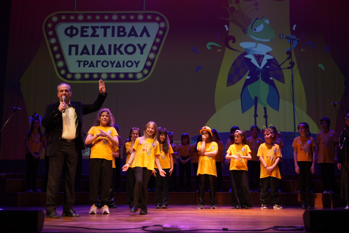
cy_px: 116
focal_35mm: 44
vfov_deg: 30.6
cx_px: 174
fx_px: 427
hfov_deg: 44.5
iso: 1600
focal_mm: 44
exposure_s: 1/250
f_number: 4
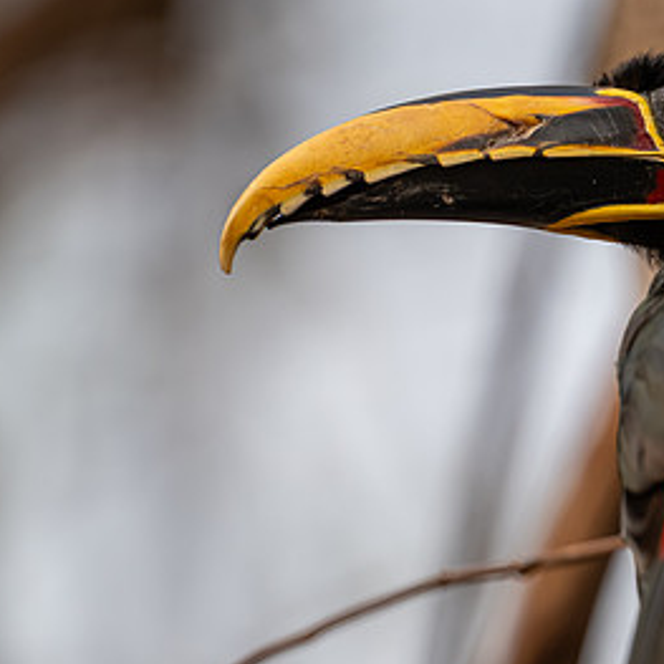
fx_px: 21463
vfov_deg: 1.8
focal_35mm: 989
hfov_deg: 1.8
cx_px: 461
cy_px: 458
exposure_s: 1/2000
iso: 640
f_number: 4.5
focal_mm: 400
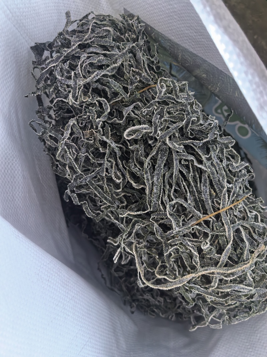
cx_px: 134
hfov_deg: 51.3
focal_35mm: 27
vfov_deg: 65.3
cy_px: 178
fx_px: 278
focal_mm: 5.72
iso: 160
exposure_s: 1/100
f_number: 2
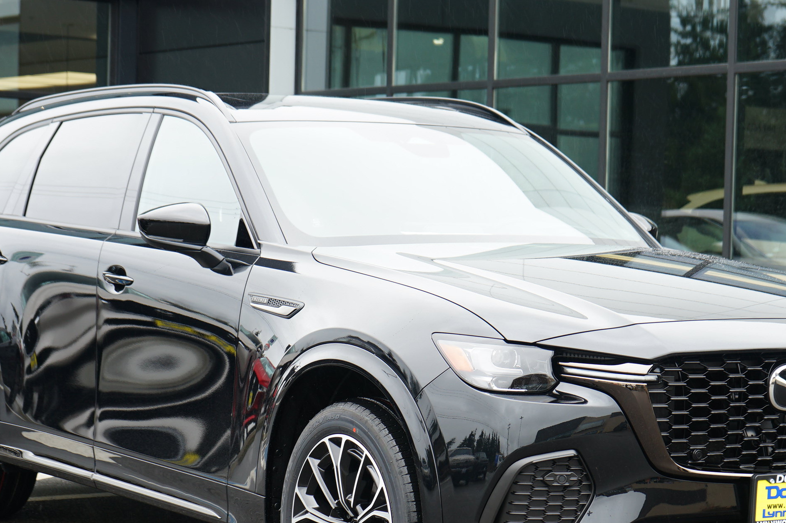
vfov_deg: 13.4
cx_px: 436
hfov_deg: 20.0
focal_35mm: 102
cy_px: 373
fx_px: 2225
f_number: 5.6
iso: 160
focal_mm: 64
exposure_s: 1/80
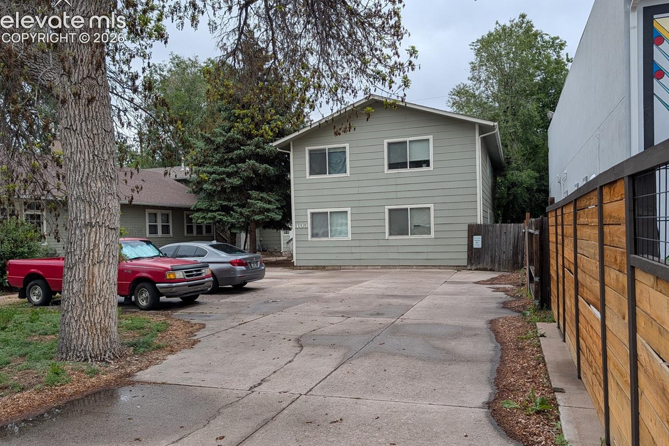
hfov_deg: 69.4
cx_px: 342
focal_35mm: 26
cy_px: 245
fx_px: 483
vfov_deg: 49.5
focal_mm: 6.9
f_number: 1.68
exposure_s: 1/1025
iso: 16
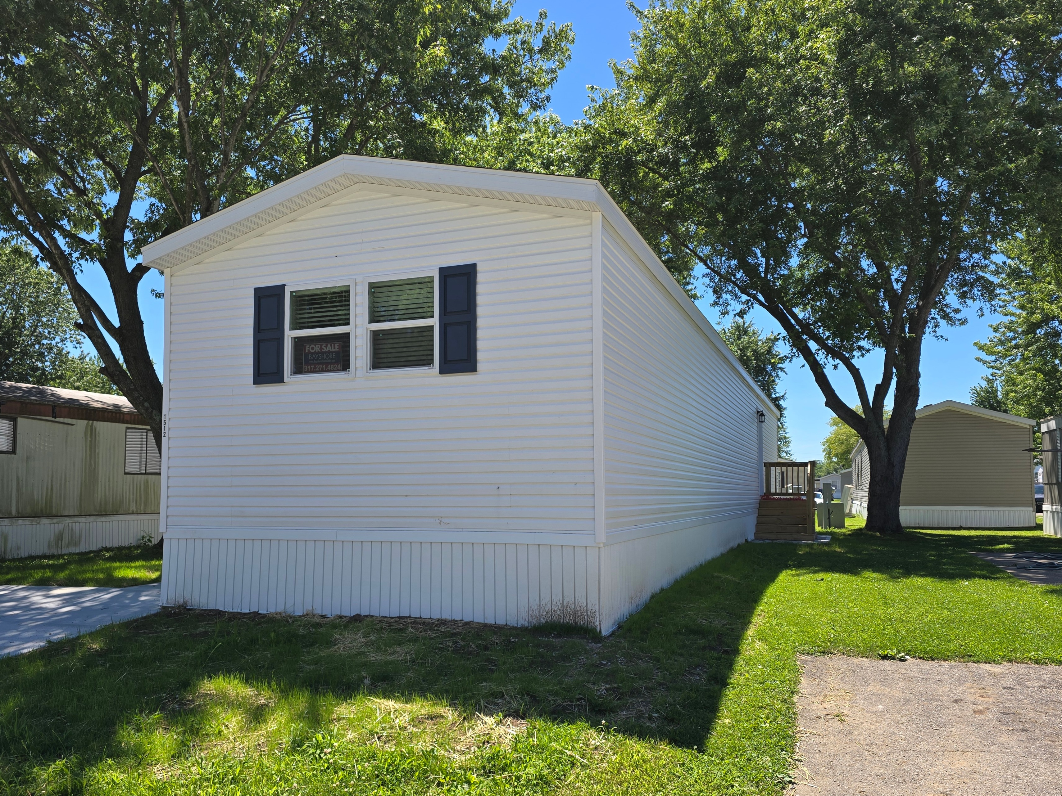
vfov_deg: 58.9
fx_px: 706
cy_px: 398
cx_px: 531
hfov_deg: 73.9
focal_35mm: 23
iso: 12
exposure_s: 1/509
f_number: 1.7
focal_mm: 6.3
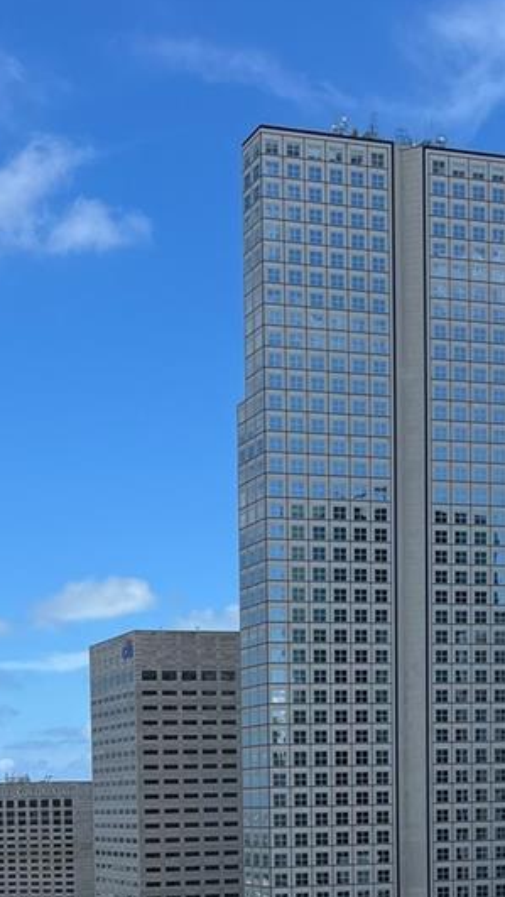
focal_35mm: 64
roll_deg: +2.5
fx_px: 1522
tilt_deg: -1.9
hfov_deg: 18.7
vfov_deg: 30.5
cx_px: 111
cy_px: 894
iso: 50
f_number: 1.5
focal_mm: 5.7
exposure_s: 1/4444
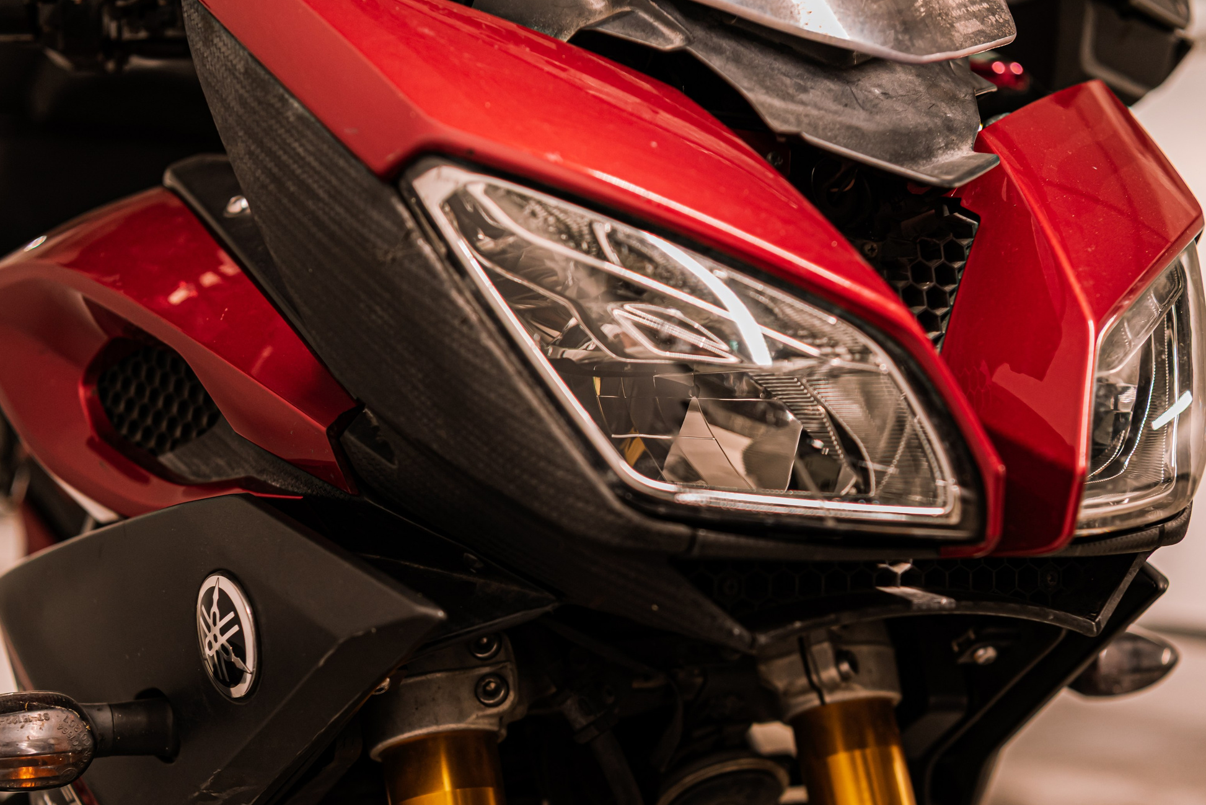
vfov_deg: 27.0
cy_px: 487
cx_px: 616
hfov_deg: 39.6
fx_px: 1676
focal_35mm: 50
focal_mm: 38
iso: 500
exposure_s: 1/50
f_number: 2.8
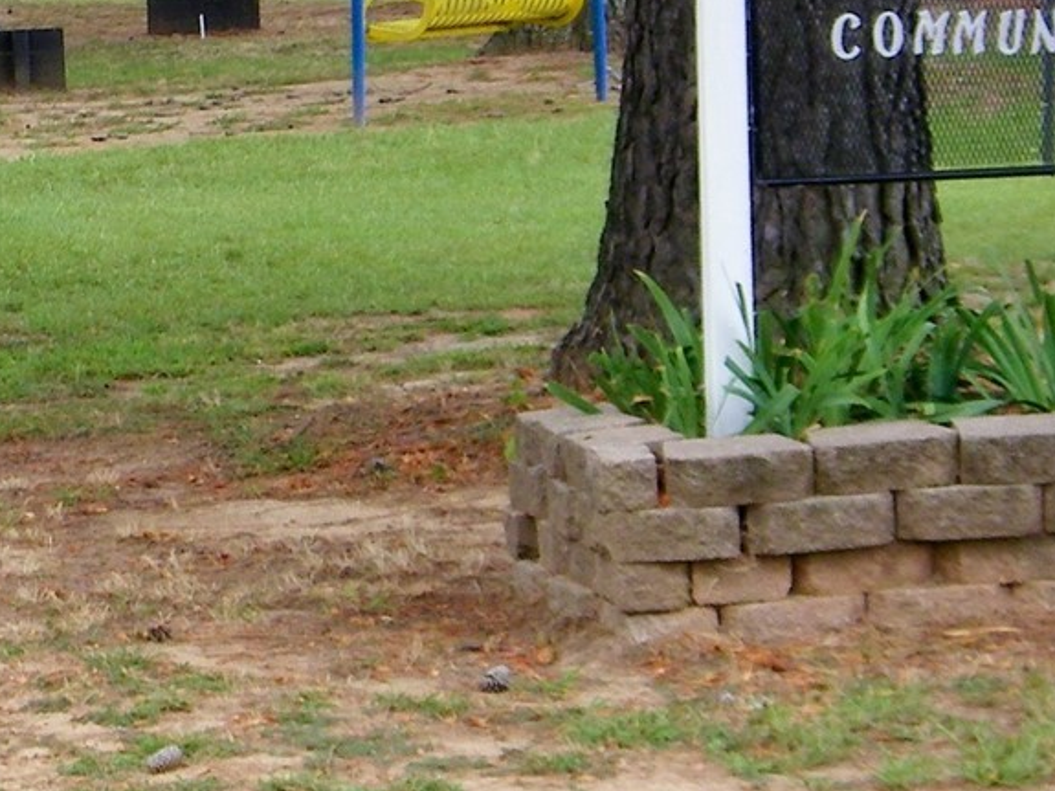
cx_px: 68
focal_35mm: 197
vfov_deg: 7.5
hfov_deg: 10.0
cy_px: 193
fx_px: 6003
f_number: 4.1
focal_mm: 10.6
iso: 80
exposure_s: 1/125
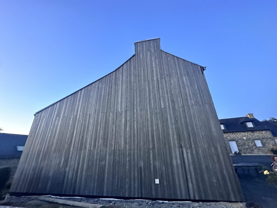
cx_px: 138
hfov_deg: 102.0
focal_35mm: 14
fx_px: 112
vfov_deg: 85.7
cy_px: 104
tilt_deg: +23.5
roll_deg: +1.6
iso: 1250
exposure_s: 1/60
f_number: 2.2
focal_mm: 2.22
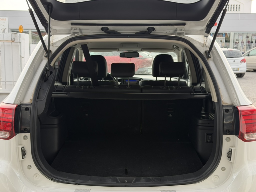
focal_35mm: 48
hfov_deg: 39.7
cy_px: 96
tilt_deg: -8.6
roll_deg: -0.4
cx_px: 128
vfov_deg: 30.3
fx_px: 355
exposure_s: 1/364
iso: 64
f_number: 1.78
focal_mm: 6.76
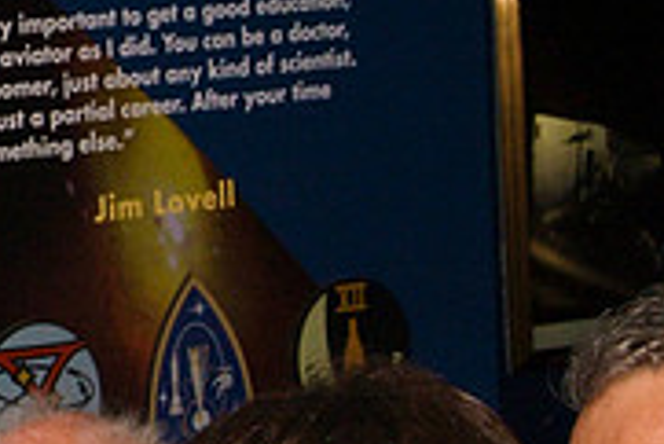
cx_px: -367
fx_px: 3378
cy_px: 618
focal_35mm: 183
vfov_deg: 7.4
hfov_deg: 10.8
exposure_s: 1/125
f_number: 16
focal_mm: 38
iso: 1600
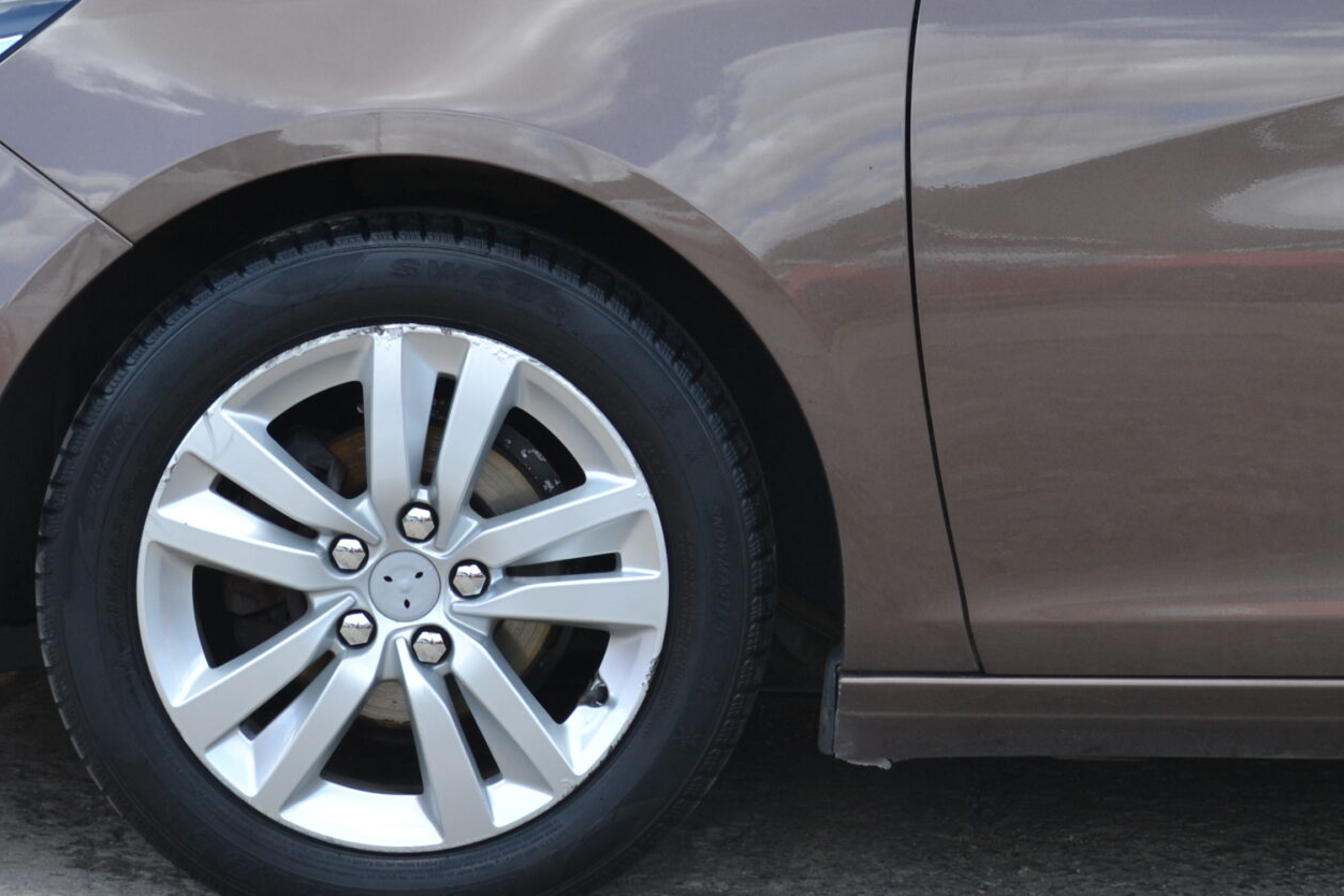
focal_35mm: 92
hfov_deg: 22.1
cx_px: 806
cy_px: 143
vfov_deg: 14.8
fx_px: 3435
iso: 140
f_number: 5.6
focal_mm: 30
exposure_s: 1/125
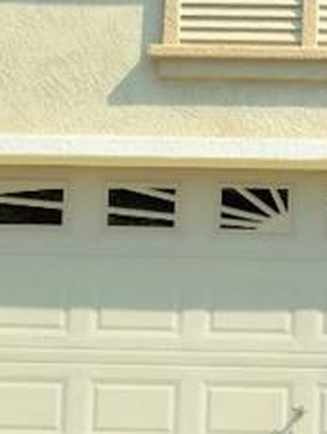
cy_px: 170
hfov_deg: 6.6
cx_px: 927
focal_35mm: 209
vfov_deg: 9.5
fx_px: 2625
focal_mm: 22
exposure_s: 1/200
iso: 100
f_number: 8
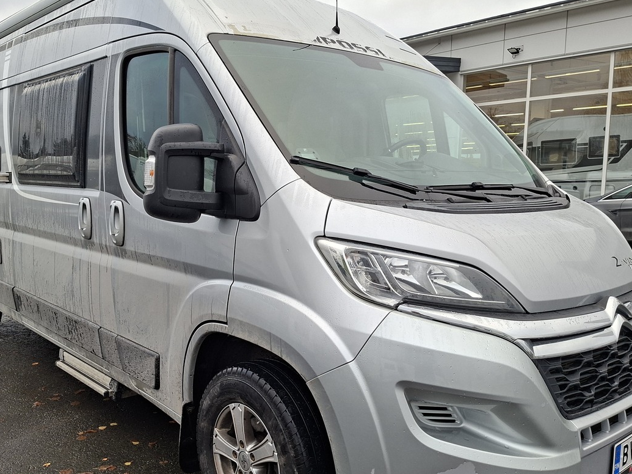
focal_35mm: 32
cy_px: 244
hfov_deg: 56.7
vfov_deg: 44.1
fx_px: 584
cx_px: 286
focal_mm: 5.54
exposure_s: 1/181
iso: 50
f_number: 1.8
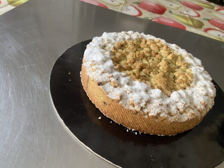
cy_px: 84
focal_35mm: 26
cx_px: 112
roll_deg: -19.3
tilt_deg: -41.9
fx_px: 168
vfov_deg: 53.0
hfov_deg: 67.3
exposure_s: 1/60
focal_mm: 4.25
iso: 200
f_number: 1.8
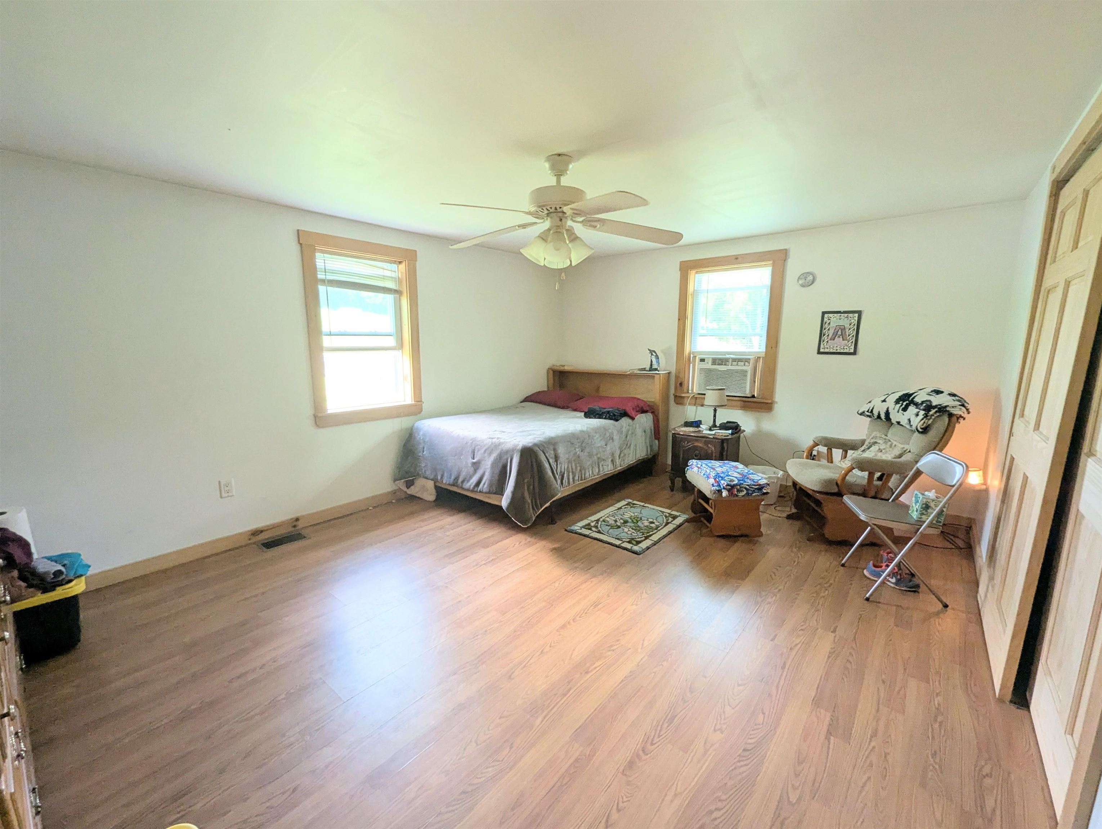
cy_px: 414
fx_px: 414
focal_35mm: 13
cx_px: 551
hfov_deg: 106.1
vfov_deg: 90.1
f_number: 2.2
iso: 100
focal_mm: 1.95
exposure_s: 1/42.6
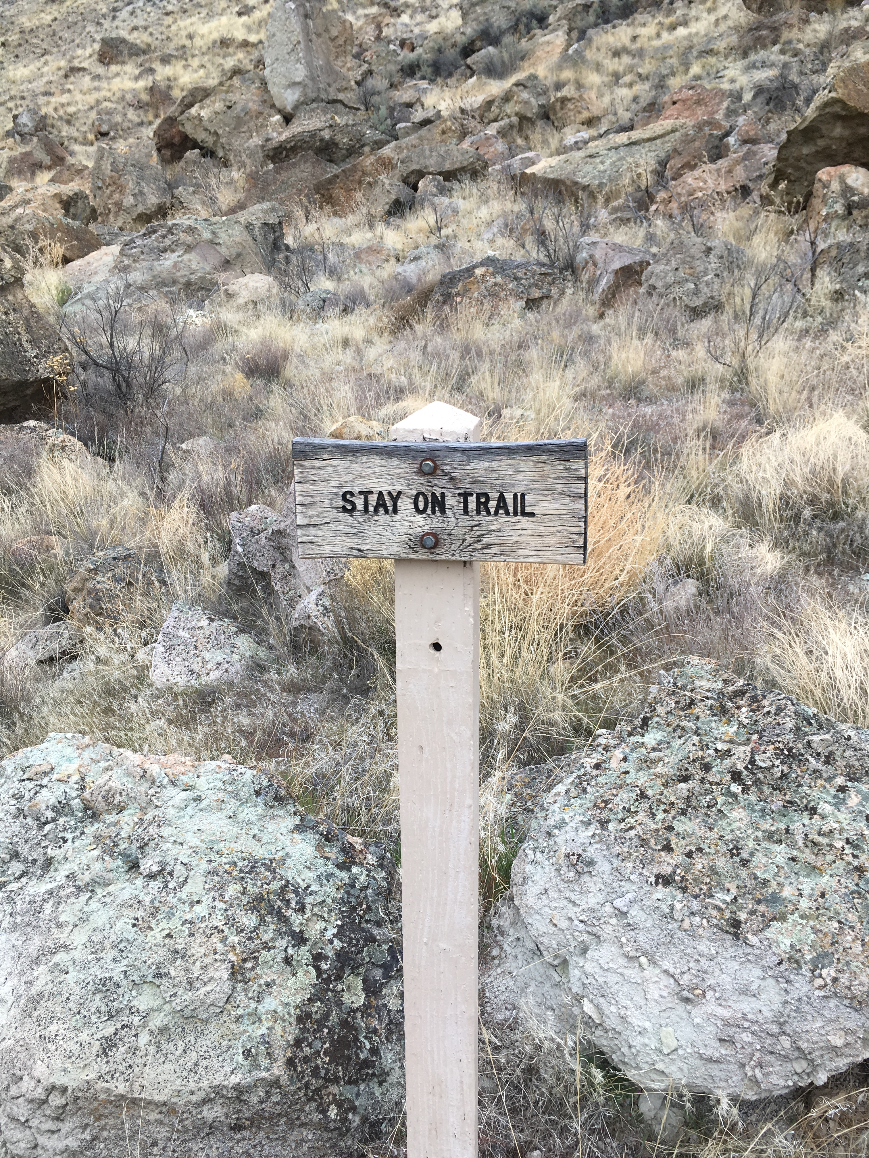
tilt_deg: -16.1
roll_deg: -3.3
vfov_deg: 61.7
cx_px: 434
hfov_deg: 48.2
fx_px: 971
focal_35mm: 29
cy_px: 579
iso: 25
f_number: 2.2
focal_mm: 4.15
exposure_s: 1/247
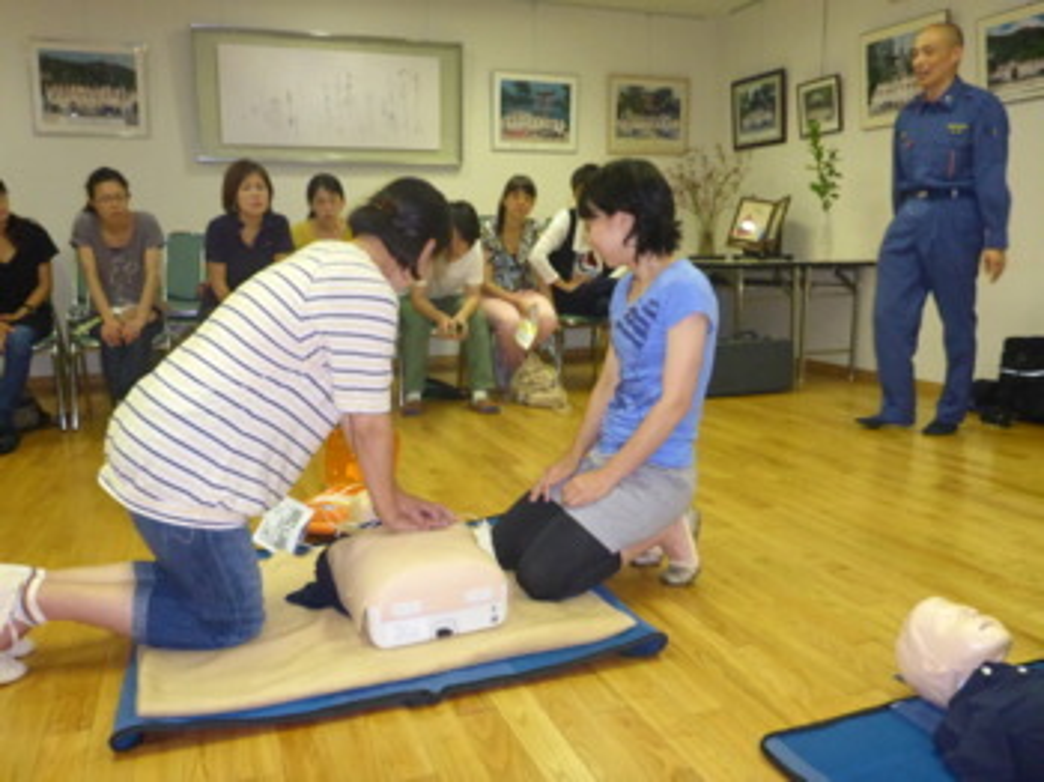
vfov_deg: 49.7
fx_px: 844
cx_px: 522
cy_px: 391
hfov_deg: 63.5
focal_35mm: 28
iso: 800
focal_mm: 4.9
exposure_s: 1/60
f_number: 3.3
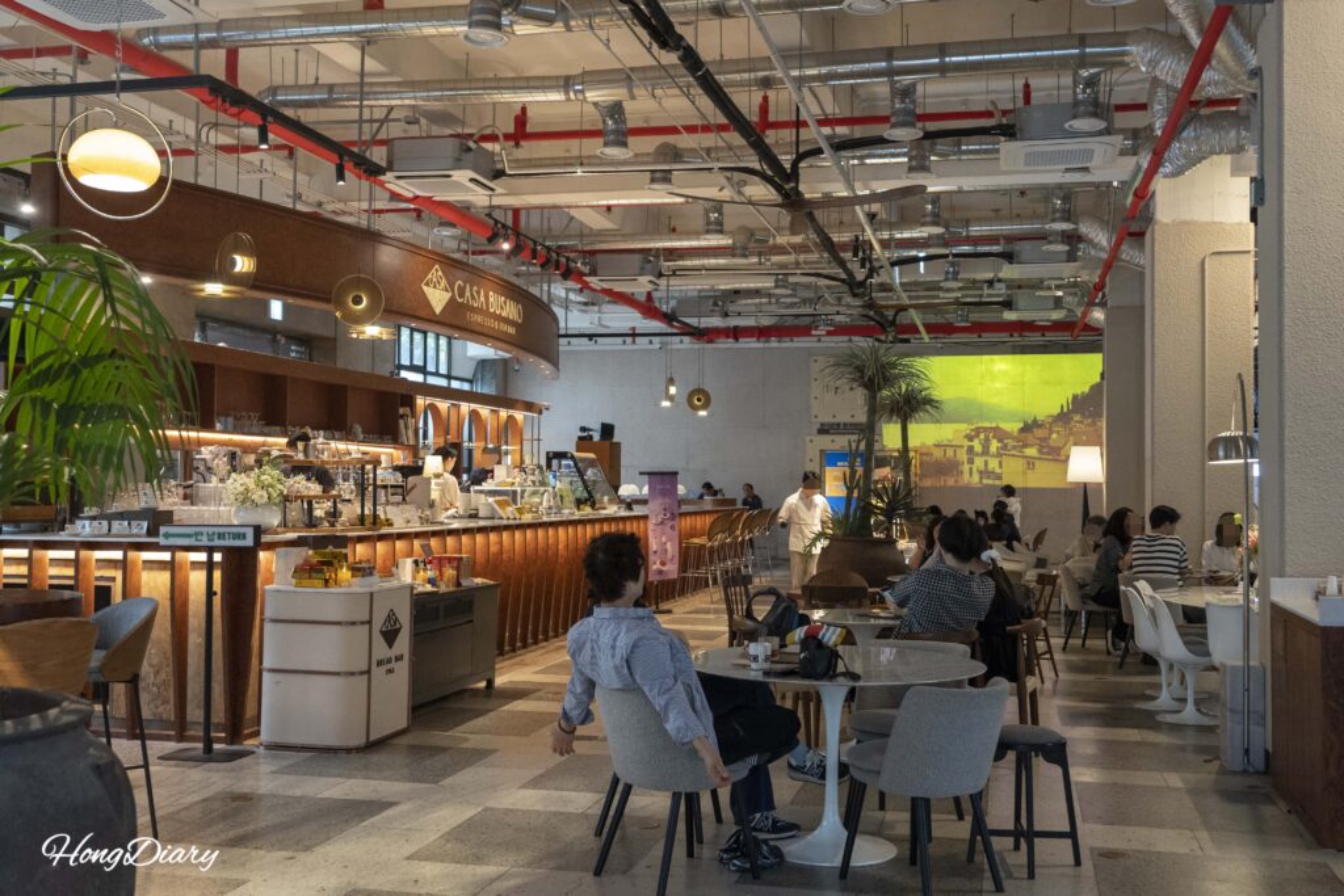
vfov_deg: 35.1
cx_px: 672
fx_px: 1419
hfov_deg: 50.7
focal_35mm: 38
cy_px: 448
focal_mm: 38
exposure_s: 1/160
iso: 6400
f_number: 5
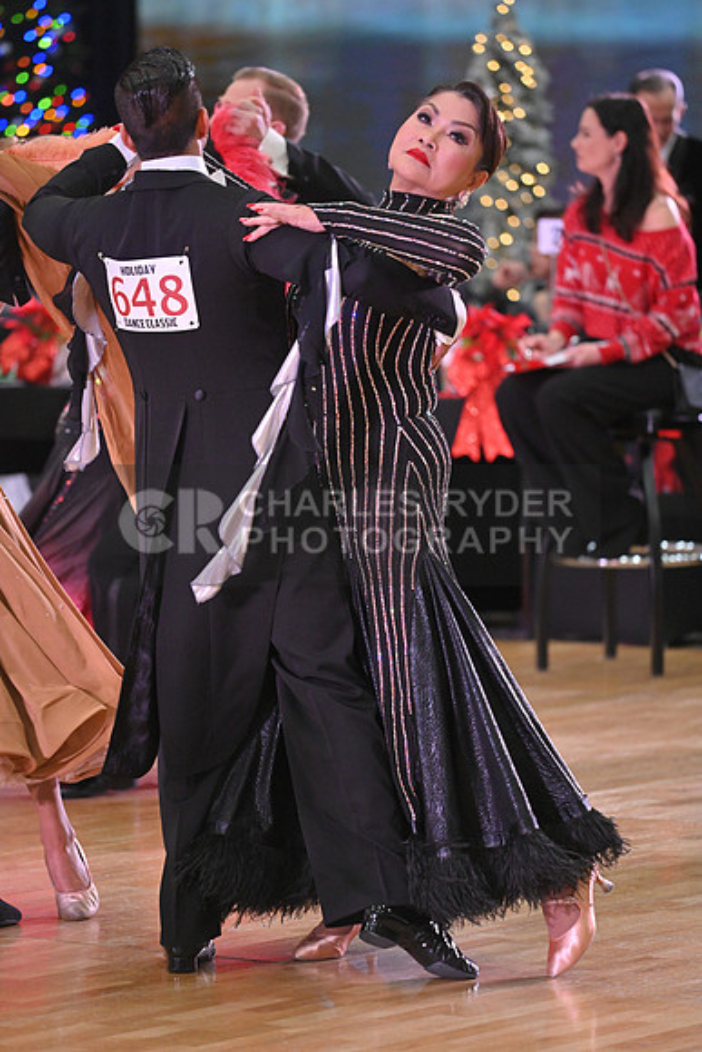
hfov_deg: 6.9
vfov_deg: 10.3
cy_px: 526
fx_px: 5846
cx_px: 351
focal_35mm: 200
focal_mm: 200
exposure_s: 1/400
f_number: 4
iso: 3200
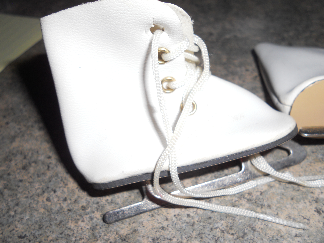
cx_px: 162
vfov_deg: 44.2
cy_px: 122
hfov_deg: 56.8
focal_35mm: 32
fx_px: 300
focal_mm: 5.8
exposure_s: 1/25
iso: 80
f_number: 8.8
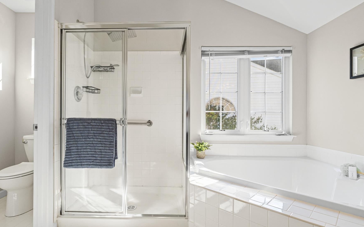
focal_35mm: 19
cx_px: 154
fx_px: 188
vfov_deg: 62.0
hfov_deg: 87.4
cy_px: 129
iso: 320
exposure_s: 1/125
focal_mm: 16
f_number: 7.1
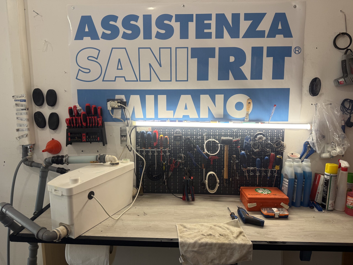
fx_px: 245
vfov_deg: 56.8
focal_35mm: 24
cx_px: 176
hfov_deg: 71.6
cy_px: 132
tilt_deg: -7.9
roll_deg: +0.8
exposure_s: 1/100
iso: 100
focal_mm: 6.76
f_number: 1.78
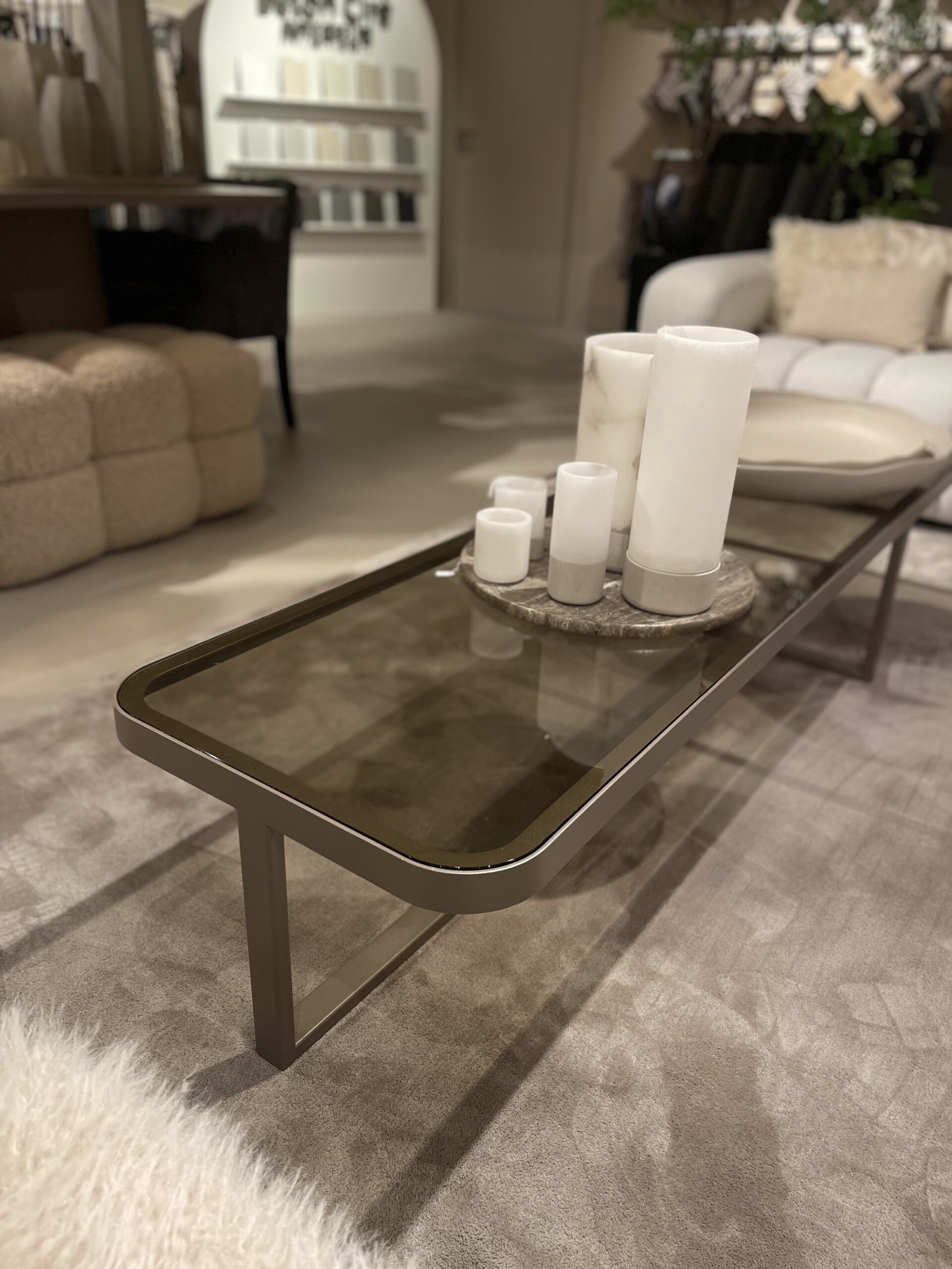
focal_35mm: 26
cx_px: 476
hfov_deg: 53.1
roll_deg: -2.3
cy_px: 634
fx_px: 953
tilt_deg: -27.0
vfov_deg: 67.3
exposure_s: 1/50
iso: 125
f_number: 1.6
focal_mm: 5.1
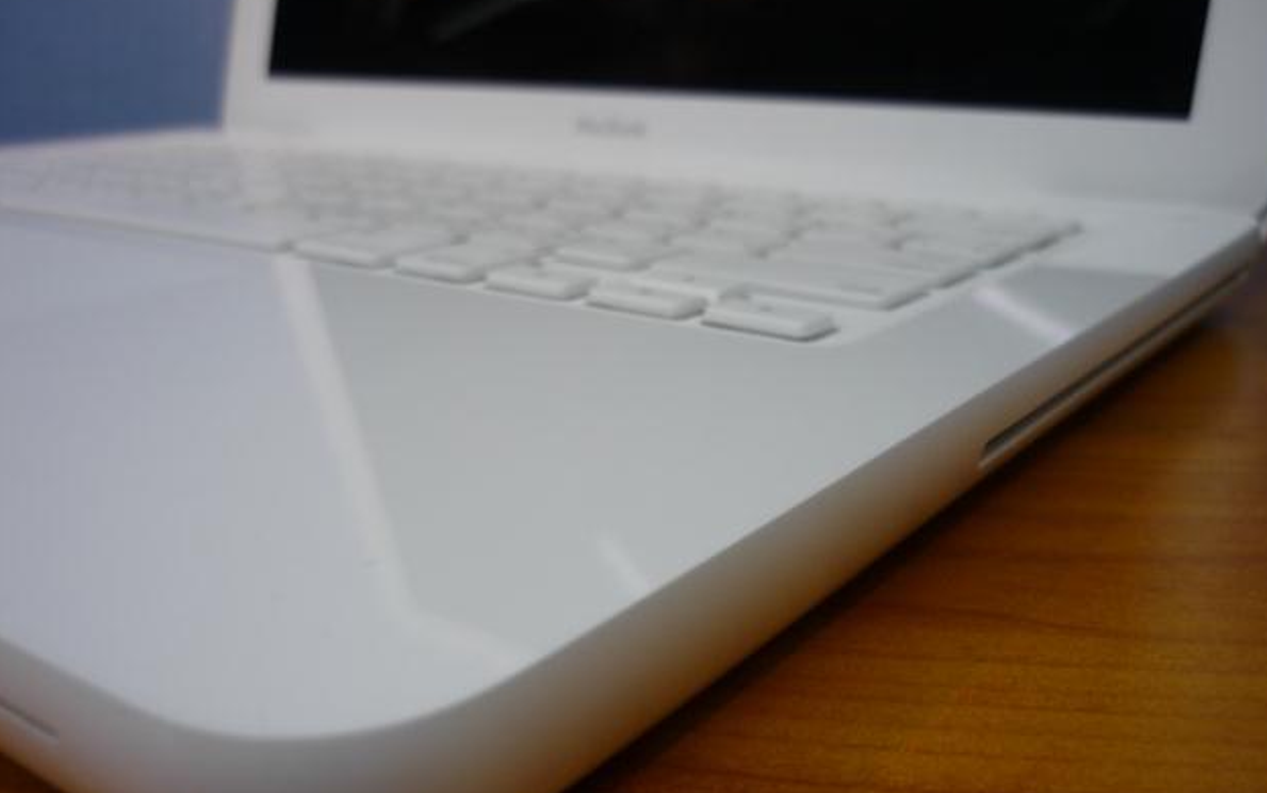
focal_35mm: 36
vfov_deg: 35.3
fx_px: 1243
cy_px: 426
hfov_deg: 54.0
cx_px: 646
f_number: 2.8
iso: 100
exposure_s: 1/30
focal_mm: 5.5
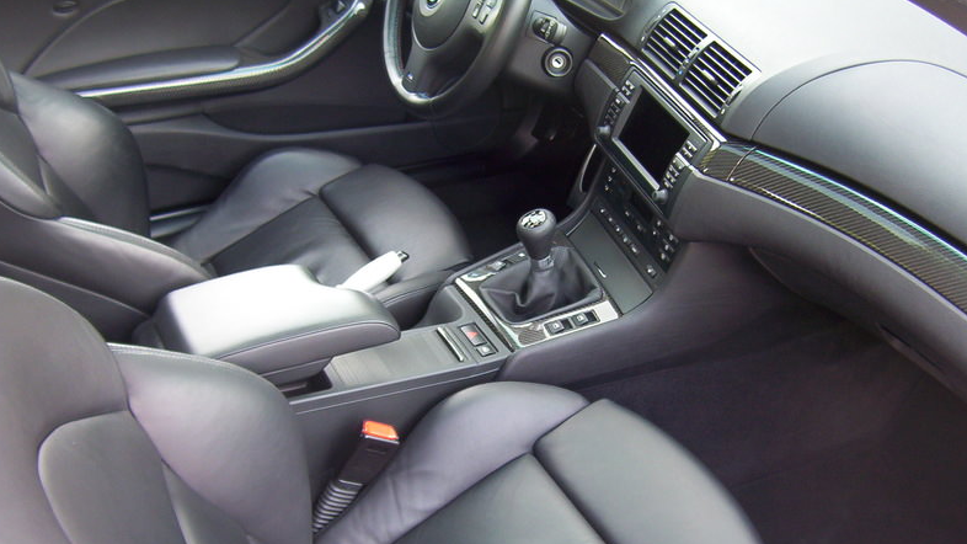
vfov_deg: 29.5
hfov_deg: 50.5
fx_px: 1026
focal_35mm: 40
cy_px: 369
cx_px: 486
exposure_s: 1/45.2
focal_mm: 5.54
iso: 100
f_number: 2.76
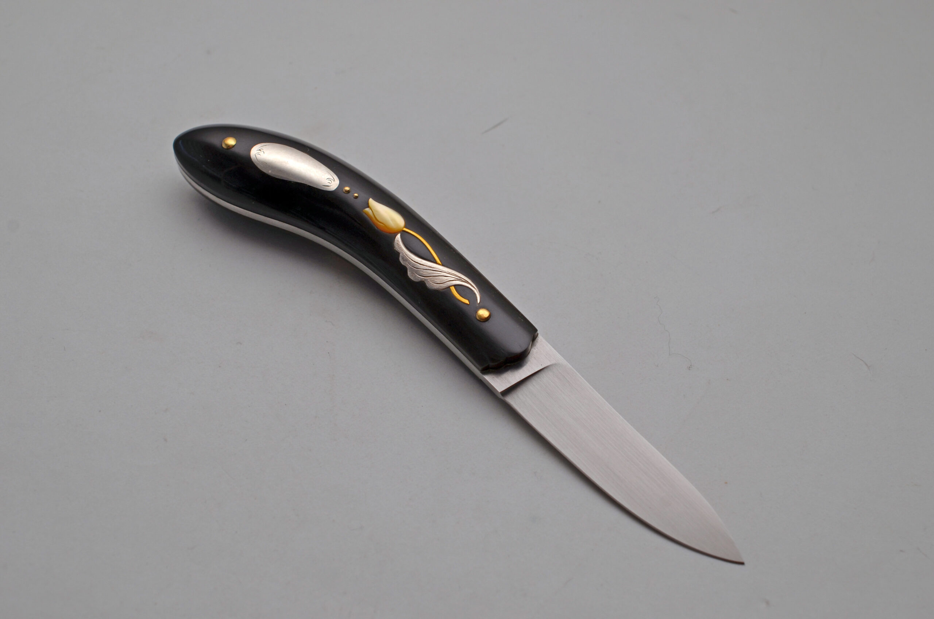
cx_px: 467
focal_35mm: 60
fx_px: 1554
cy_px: 310
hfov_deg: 33.5
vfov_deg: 22.5
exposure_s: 1/250
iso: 200
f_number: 8
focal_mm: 40
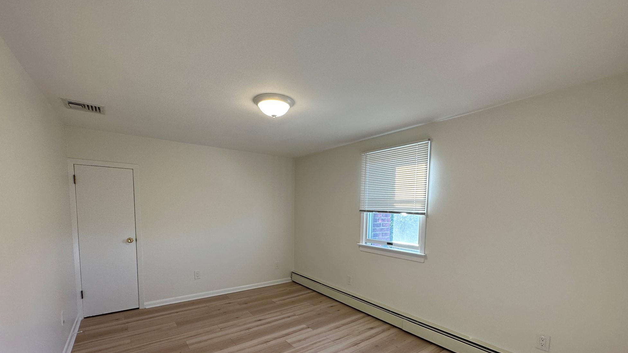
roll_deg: -0.9
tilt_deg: -5.5
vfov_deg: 65.4
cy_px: 233
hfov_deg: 99.4
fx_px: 266
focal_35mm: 16
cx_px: 314
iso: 80
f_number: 2.2
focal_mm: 2.22
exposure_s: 1/120
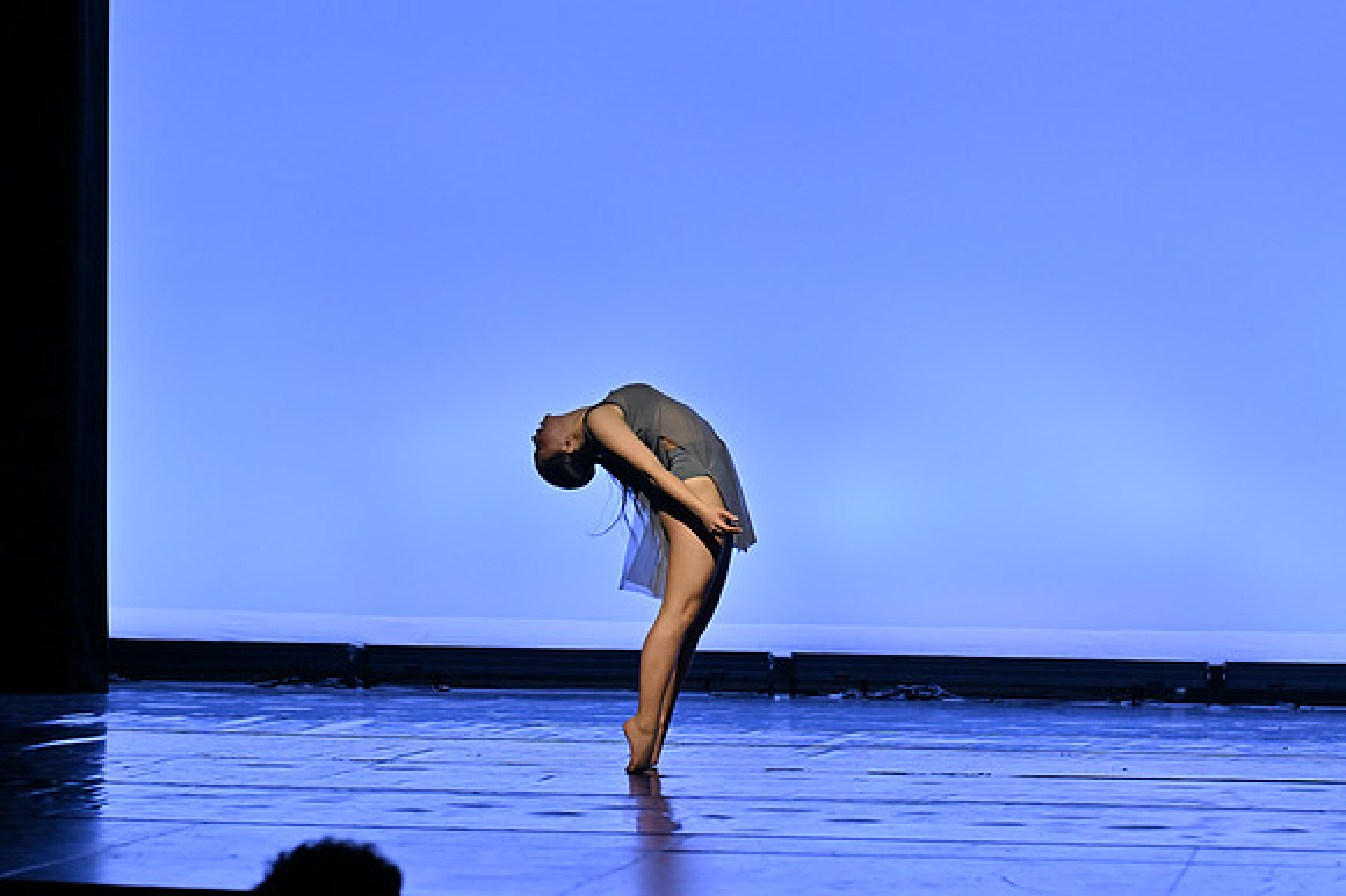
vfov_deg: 10.8
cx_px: 673
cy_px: 448
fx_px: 4746
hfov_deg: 16.1
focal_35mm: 127
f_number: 2.8
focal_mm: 85
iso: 450
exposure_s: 1/500
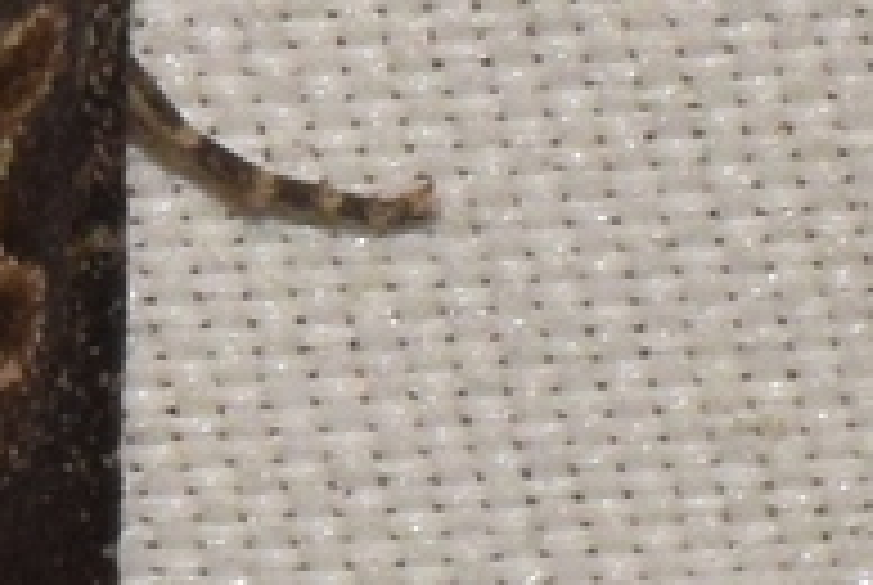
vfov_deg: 1.3
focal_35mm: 1037
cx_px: -450
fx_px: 25185
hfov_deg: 2.0
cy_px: -108
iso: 400
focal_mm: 140
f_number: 14
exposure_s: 1/200
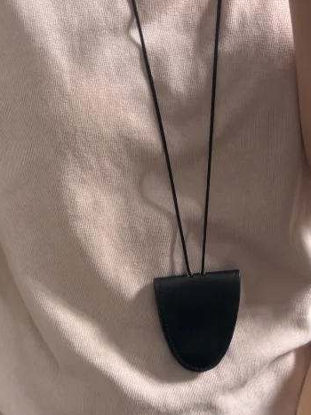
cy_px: 242
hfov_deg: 19.9
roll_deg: -5.4
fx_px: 887
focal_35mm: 74
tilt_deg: -37.8
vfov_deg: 26.3
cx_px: 164
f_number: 1.78
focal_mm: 6.76
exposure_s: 1/82
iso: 200
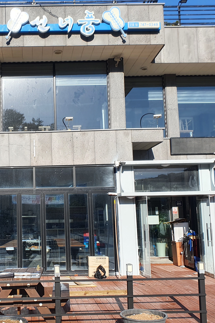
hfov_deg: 30.3
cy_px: 176
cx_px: 37
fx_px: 385
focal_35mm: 43
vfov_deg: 45.4
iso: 50
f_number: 2.4
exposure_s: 1/1196
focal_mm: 4.32
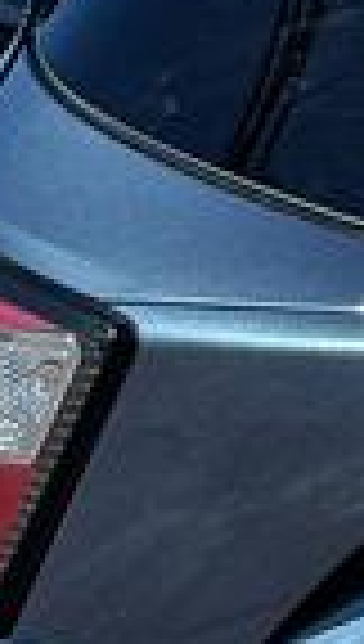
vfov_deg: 12.3
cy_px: 221
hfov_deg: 6.2
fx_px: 2987
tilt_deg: -3.0
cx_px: 1204
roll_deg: -1.7
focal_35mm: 175
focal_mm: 6.76
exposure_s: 1/3096
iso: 80
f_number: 1.78
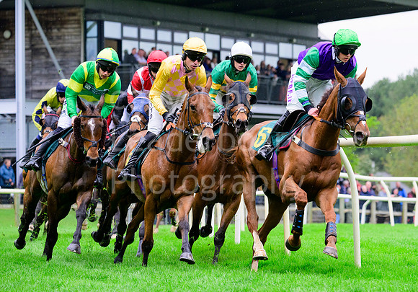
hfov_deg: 8.7
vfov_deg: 6.1
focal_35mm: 232
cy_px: 138
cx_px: 274
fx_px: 2734
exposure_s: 1/1600
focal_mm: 180
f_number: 5.6
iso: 1600
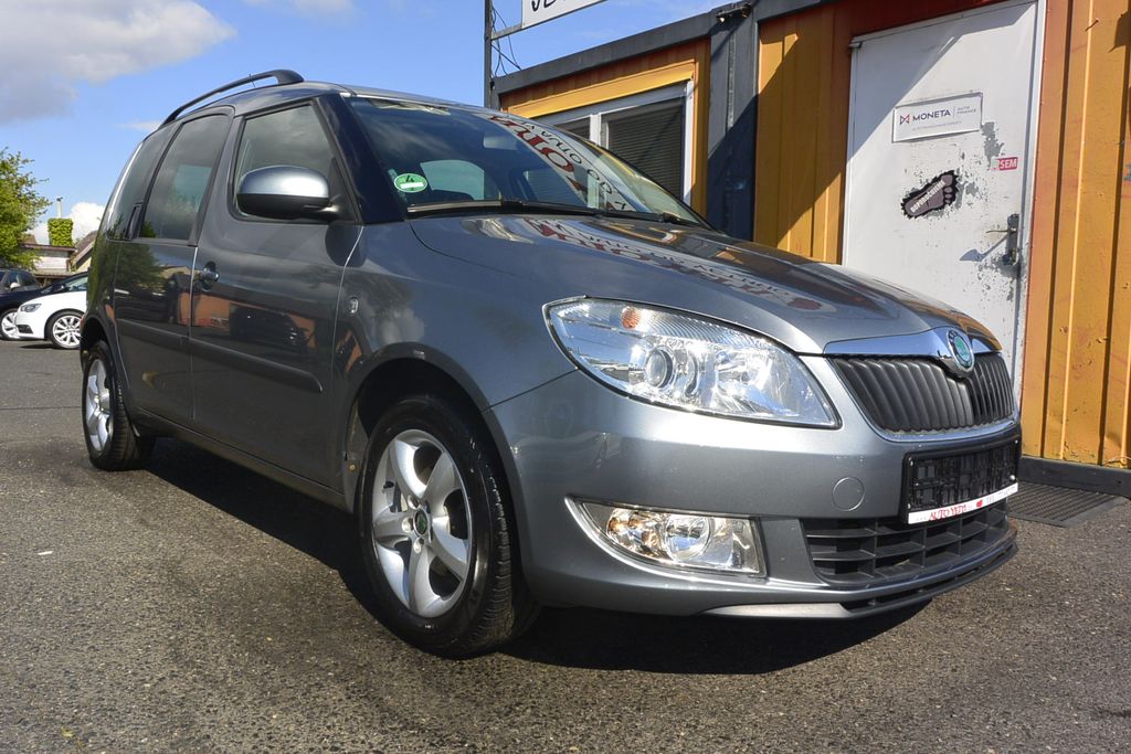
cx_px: 566
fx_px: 848
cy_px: 377
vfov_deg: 47.9
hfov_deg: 67.4
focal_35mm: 27
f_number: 11
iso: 160
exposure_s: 1/250
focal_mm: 10
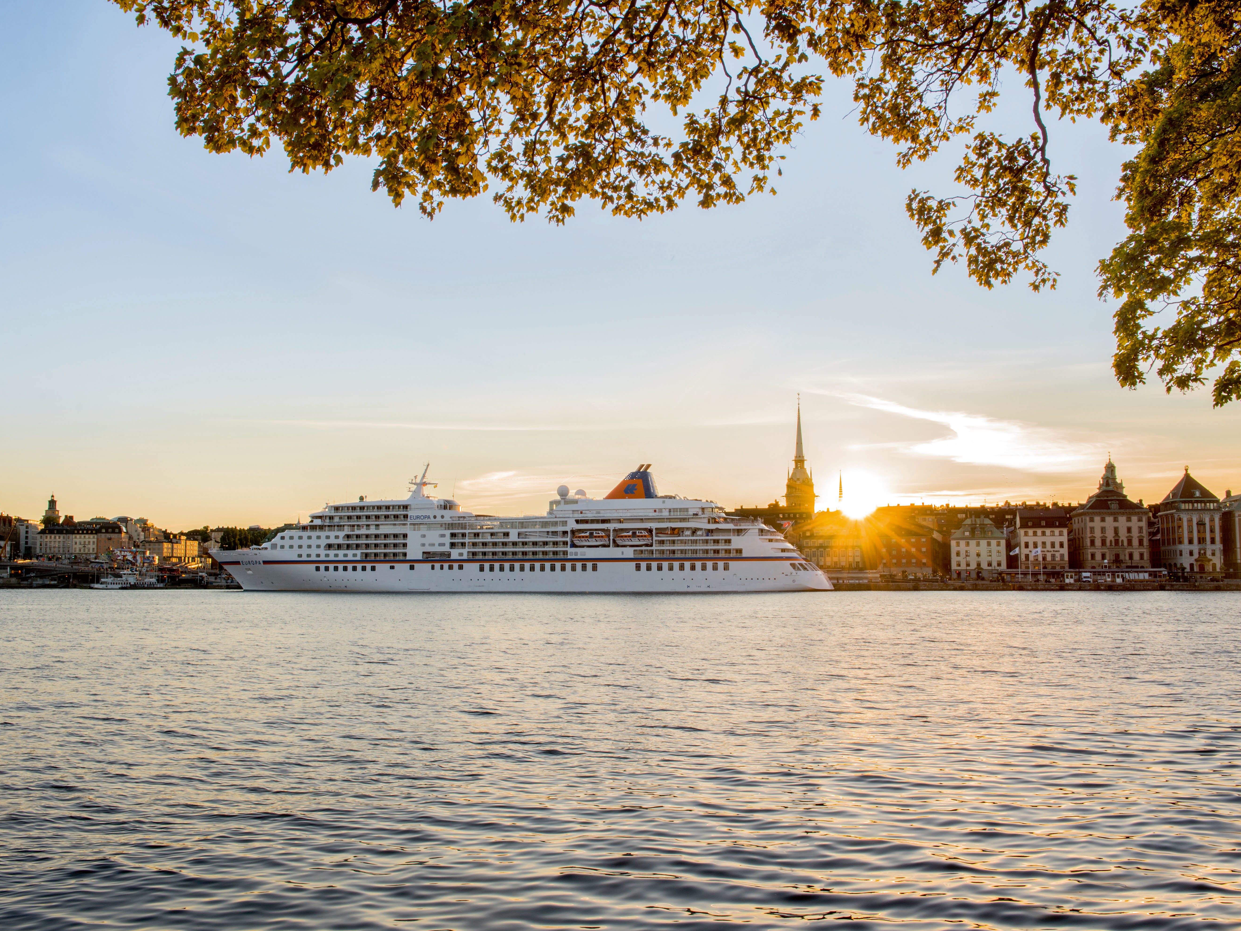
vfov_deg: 40.7
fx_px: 1255
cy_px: 468
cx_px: 610
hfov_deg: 52.6
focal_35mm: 35
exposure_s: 1/80
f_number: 11
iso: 200
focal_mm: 32
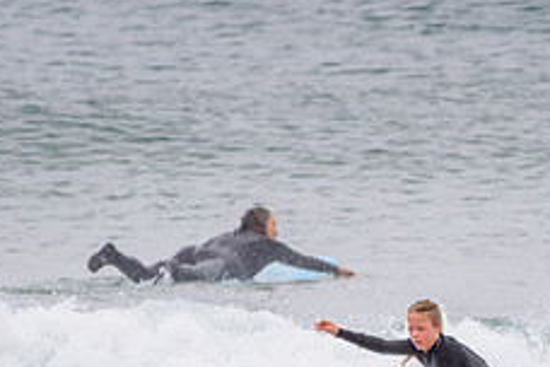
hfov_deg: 1.3
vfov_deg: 0.9
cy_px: 433
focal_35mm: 1559
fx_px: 23816
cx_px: 490
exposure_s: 1/1000
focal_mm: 500
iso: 900
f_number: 5.6
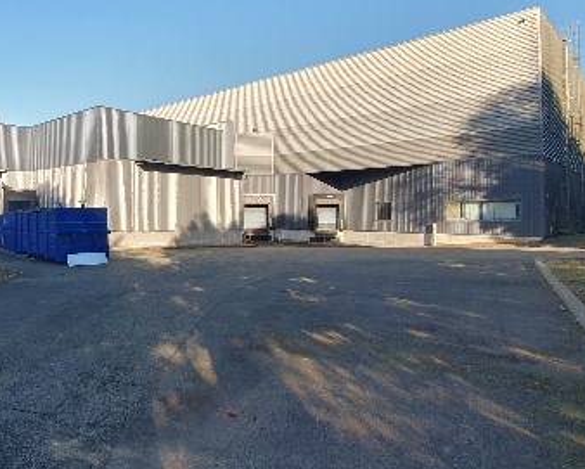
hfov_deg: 61.3
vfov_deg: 58.7
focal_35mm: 24
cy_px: 206
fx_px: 416
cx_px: 78
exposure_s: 1/334
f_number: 2.2
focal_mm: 1.8
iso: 50
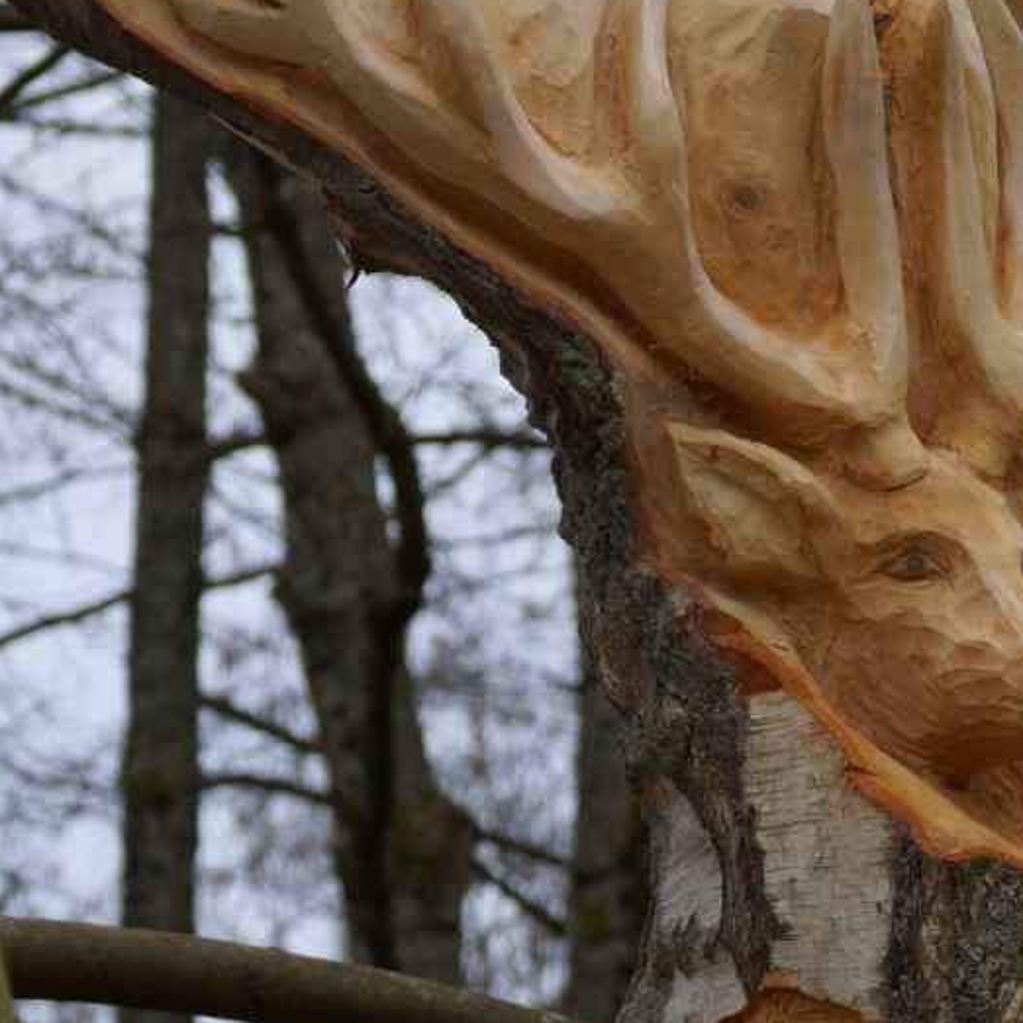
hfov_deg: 8.5
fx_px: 6854
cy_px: 382
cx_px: 845
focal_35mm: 205
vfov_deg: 8.5
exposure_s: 1/125
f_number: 4.5
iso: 125
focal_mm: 70
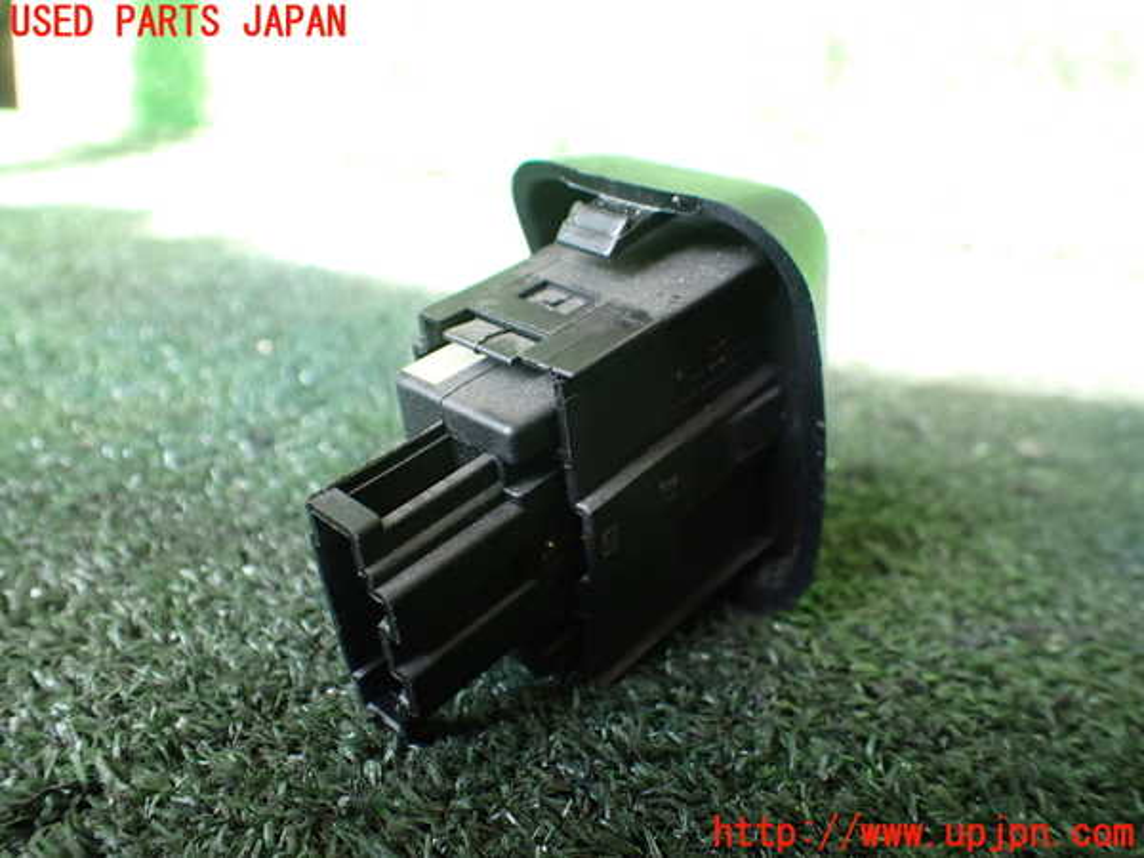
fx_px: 991
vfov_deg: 46.8
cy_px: 429
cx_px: 572
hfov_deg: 60.0
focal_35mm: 30
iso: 400
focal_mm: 5.4
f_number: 2.3
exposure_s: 1/125
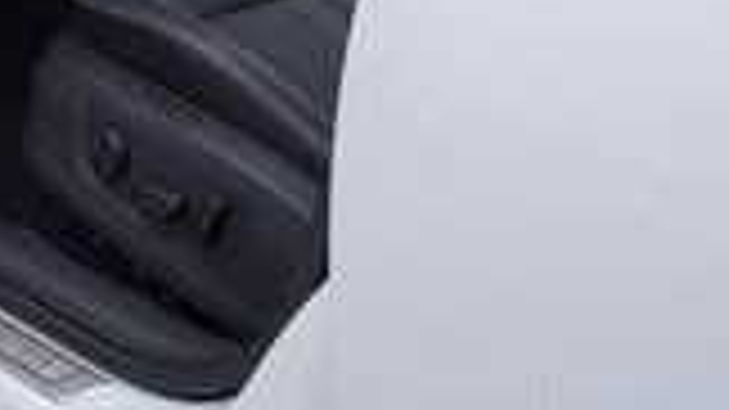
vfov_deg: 9.2
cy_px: -241
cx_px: -396
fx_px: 2473
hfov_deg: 15.4
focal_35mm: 128
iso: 125
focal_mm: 24
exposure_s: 1/60
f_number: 4
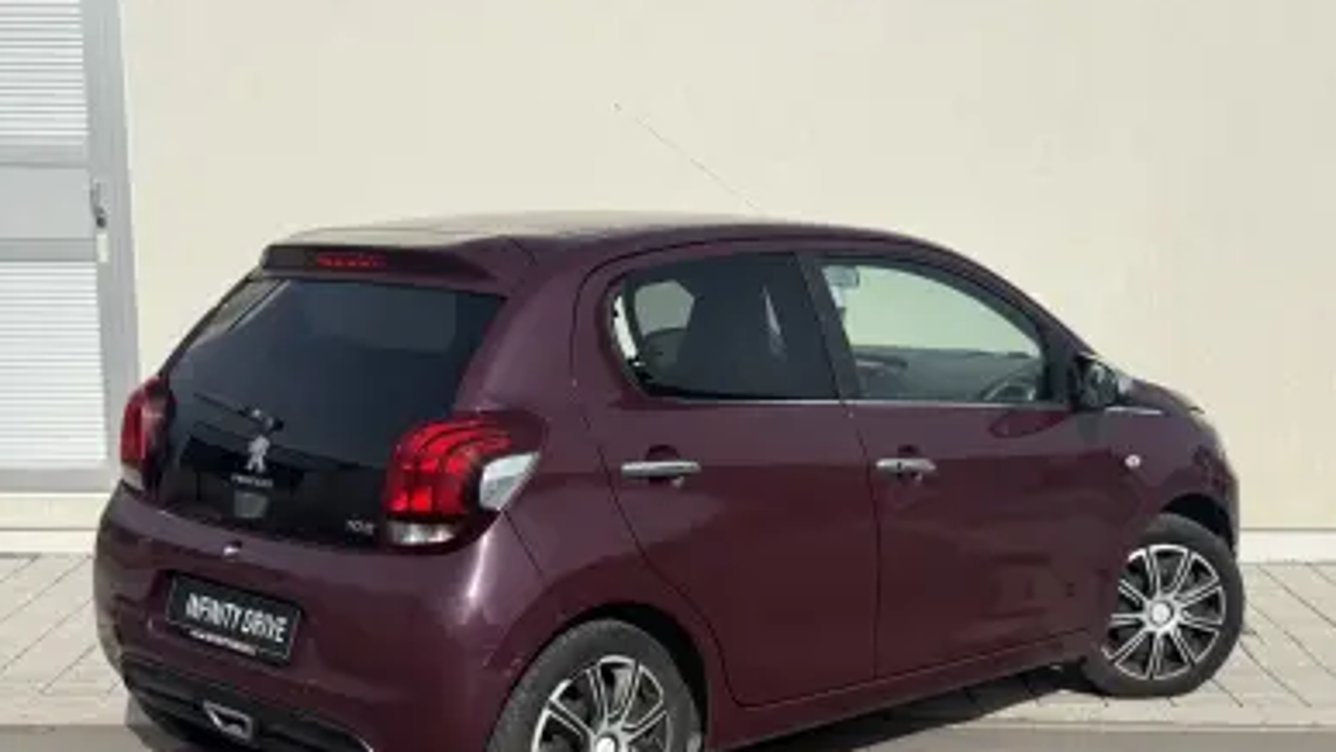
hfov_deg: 38.5
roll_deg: -0.4
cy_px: 507
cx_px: 677
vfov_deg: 22.2
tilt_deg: -9.2
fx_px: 1914
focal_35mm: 54
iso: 64
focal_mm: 6.76
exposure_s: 1/8772
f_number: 1.78
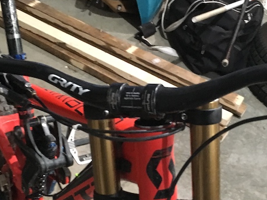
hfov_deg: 30.2
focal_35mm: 64
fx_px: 494
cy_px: 152
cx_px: 150
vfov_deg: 22.7
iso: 320
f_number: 2.2
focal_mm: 4.15
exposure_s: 1/15
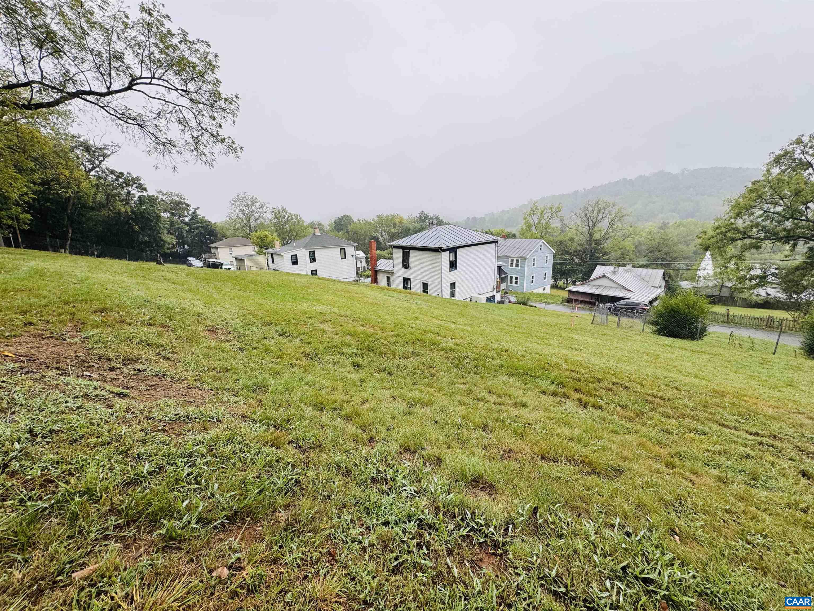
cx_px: 407
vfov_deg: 85.7
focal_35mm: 14
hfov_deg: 102.1
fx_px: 329
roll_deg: +2.1
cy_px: 306
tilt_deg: -14.5
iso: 40
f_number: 2.2
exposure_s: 1/250
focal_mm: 2.22
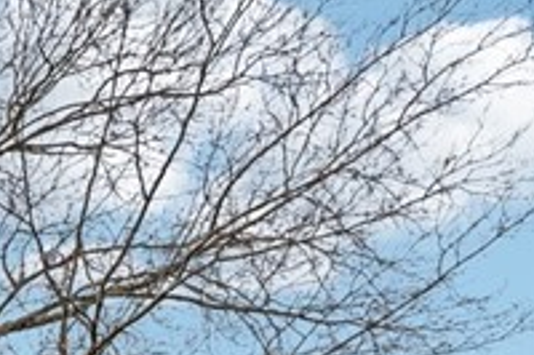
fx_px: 1126
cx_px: -518
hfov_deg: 18.3
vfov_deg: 12.8
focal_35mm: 76
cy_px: 898
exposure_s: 1/500
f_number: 8
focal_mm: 14
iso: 200
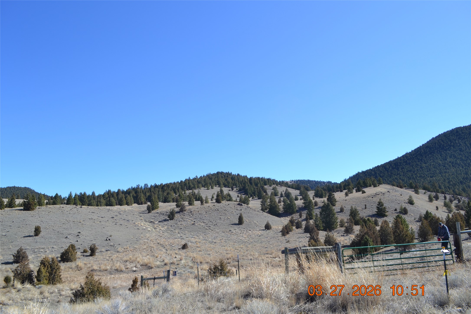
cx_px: 236
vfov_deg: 47.9
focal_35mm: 27
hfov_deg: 67.4
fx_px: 353
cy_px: 157
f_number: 7.1
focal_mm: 18
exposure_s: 1/200
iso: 100
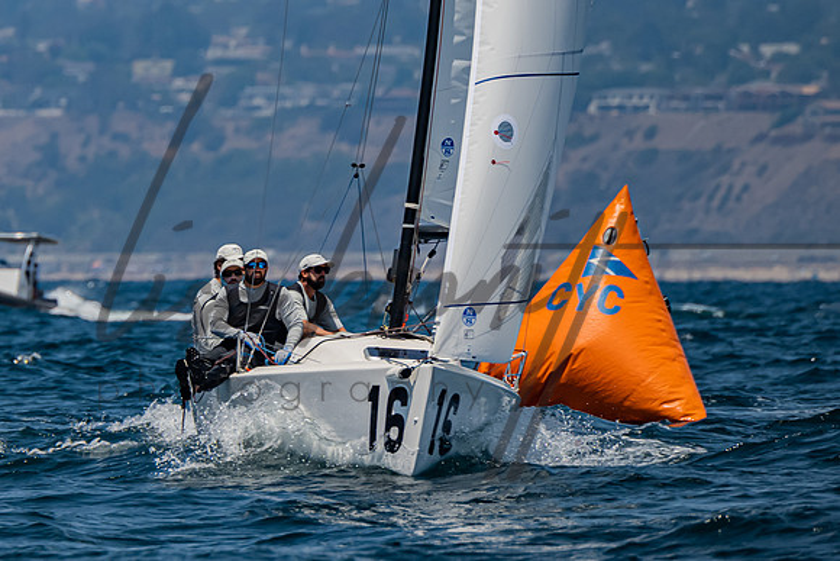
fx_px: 19096
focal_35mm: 818
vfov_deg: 1.7
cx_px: 103
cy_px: 282
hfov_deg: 2.5
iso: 400
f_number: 6.3
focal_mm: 400
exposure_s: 1/2000
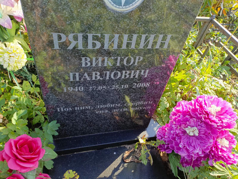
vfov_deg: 54.9
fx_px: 172
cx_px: 119
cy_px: 90
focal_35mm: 25
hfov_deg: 69.4
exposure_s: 1/202
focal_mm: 4.76
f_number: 1.69
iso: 112
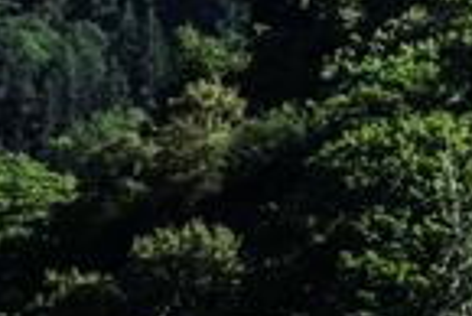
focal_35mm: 627
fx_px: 8229
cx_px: 1077
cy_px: -502
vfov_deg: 2.2
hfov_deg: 3.3
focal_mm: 115
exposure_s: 1/10000
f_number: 4
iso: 1250
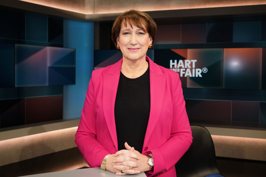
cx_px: 133
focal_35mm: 34
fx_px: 251
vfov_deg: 38.8
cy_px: 88
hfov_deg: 55.8
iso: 2000
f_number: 5
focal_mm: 34
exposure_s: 1/160
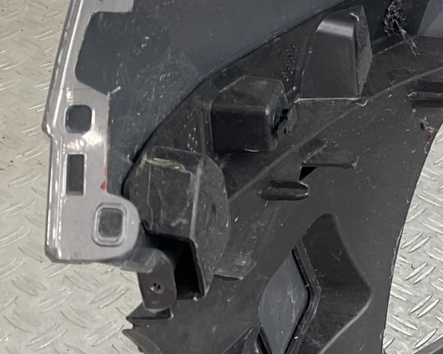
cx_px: 712
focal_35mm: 98
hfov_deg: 17.2
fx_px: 1285
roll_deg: -11.2
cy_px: 209
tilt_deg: -36.9
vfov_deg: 15.7
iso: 16
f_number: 1.8
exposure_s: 1/100
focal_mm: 3
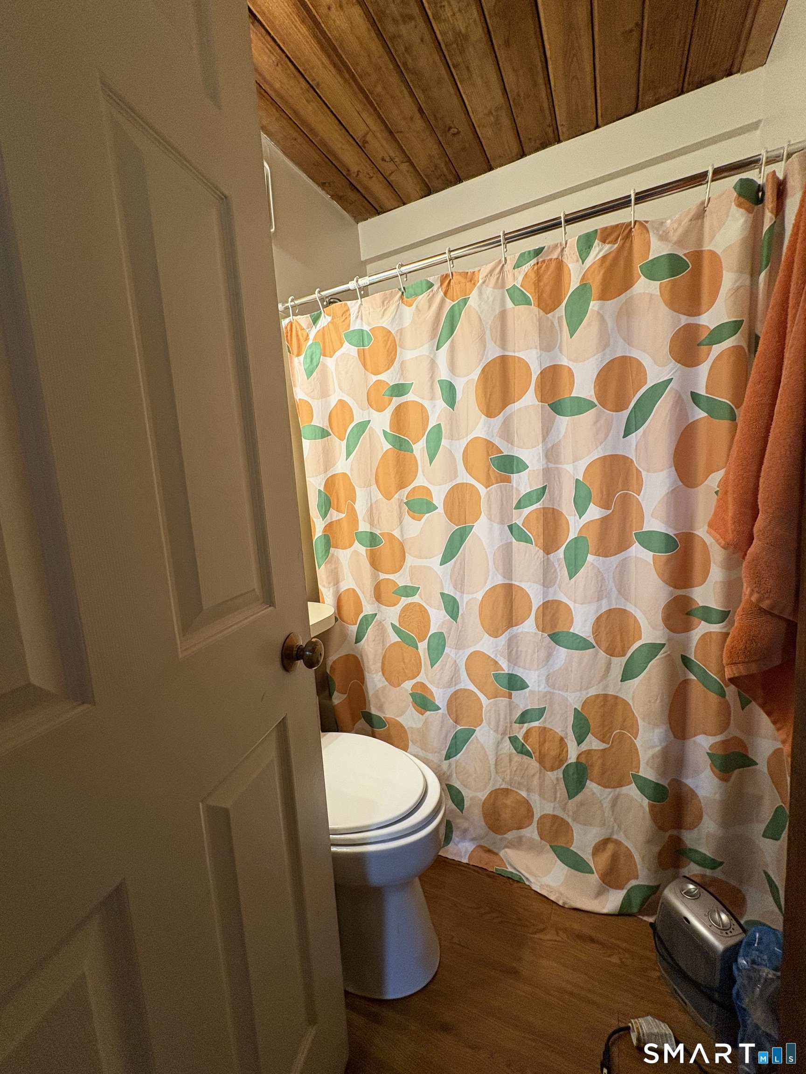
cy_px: 537
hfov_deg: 85.7
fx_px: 435
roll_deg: +3.4
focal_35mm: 14
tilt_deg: -7.0
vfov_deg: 102.1
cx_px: 403
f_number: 2.2
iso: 200
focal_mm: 2.22
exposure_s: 1/60
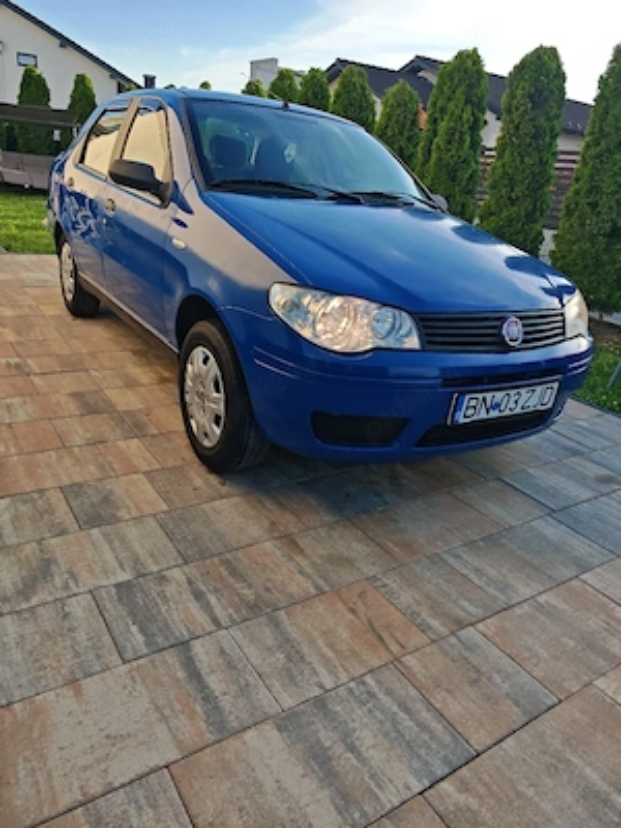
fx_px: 574
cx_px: 310
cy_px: 414
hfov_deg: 56.8
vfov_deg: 71.6
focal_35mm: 24
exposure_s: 1/5000
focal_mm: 6.83
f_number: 2
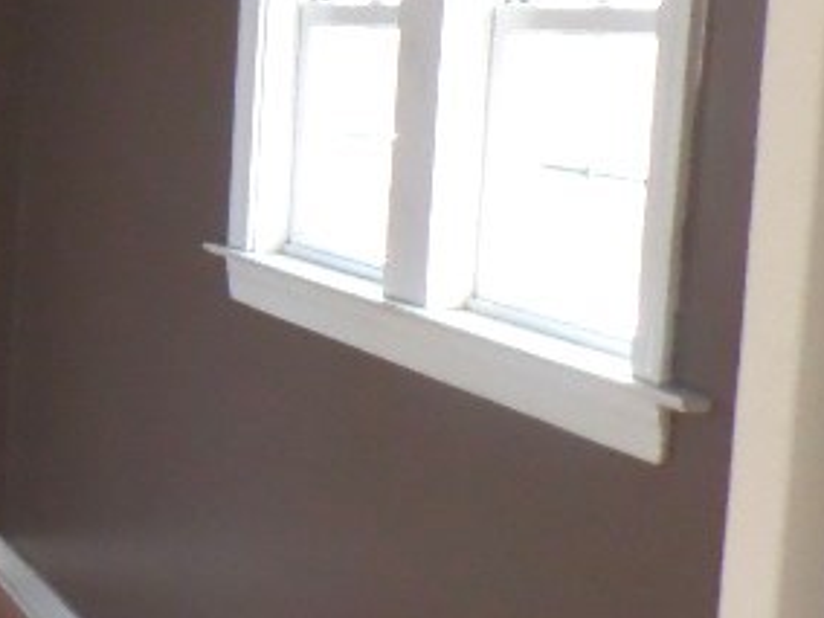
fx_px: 1976
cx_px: -551
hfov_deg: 19.3
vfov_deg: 17.7
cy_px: 203
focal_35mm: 83
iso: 400
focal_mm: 4.1
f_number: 2.8
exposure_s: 1/30
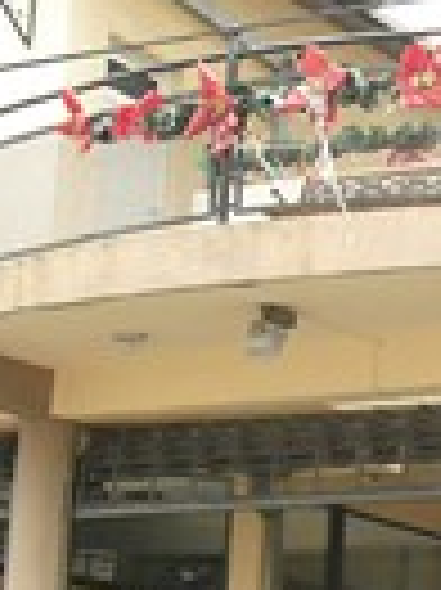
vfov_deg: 13.5
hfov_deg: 9.9
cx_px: 598
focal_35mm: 146
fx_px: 2484
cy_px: 437
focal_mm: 6.3
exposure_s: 1/500
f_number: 3.1
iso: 200
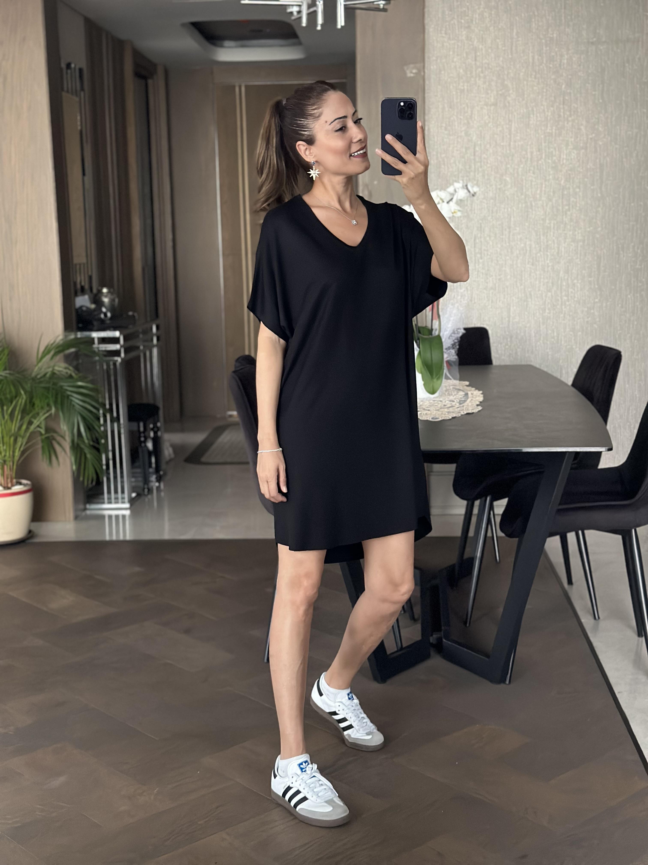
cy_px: 432
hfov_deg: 30.3
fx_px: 1198
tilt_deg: -18.9
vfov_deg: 39.7
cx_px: 324
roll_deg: +1.6
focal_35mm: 48
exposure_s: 1/40
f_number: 1.78
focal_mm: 6.86
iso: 640
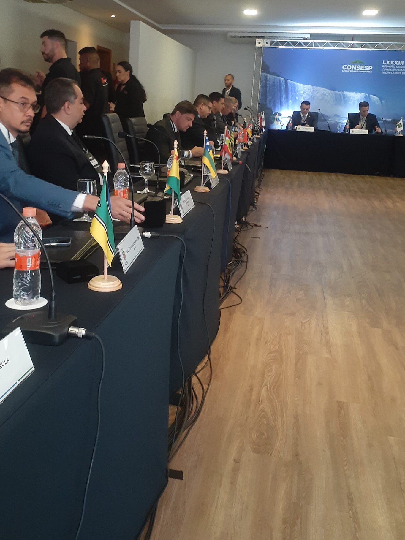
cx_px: 144
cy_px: 197
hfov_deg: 37.4
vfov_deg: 48.4
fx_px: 593
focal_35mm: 38
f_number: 1.9
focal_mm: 3.6
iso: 400
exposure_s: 1/60
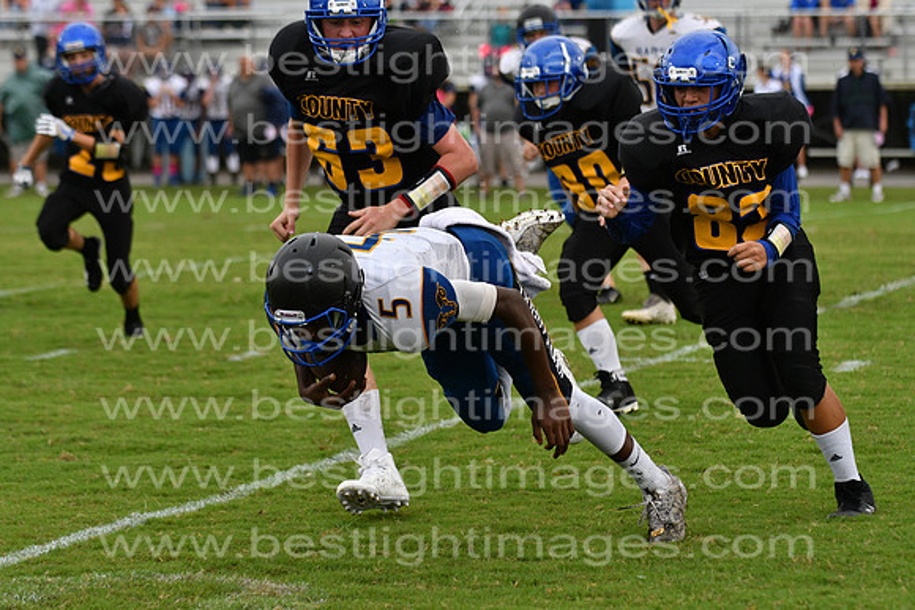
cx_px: 458
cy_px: 305
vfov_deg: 6.5
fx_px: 5338
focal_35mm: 210
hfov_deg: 9.8
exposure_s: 1/4000
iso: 800
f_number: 3.5
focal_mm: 140
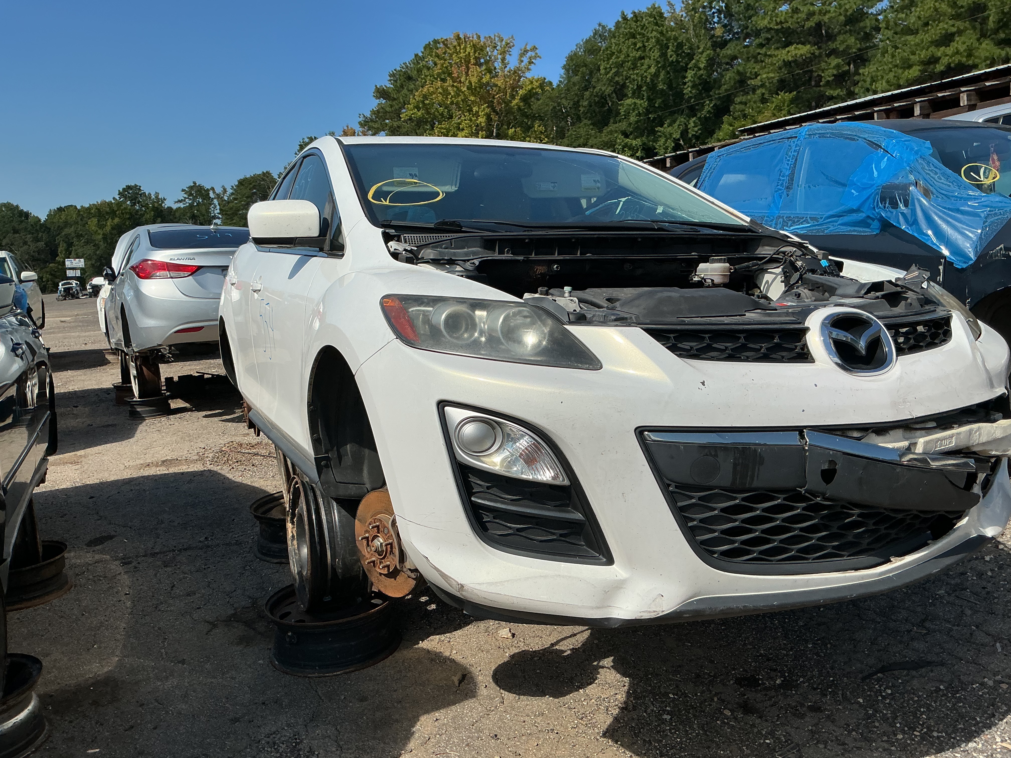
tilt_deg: -5.5
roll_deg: +2.0
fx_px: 847
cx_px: 506
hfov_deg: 61.7
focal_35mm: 29
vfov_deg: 48.2
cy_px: 379
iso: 25
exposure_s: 1/3788
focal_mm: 3
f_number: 1.8
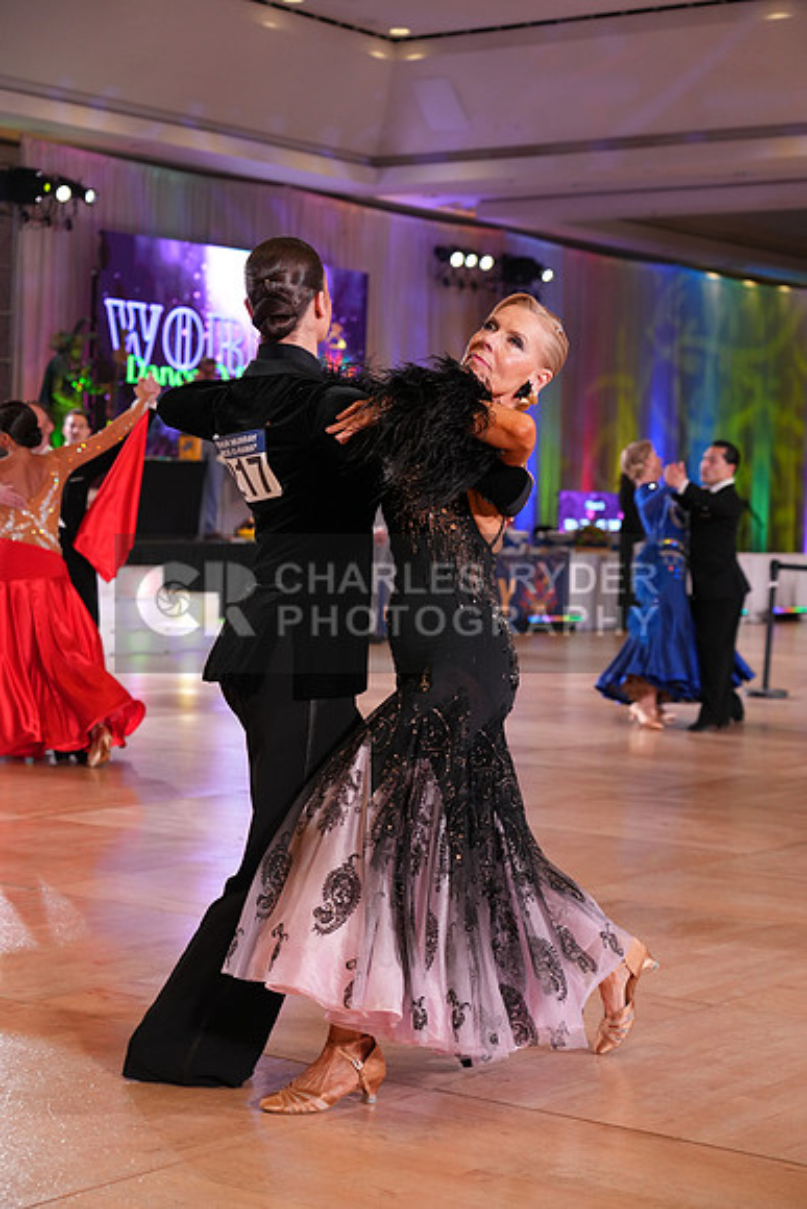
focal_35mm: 66
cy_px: 604
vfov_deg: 30.5
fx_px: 2218
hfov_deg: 20.6
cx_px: 404
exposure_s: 1/400
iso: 2000
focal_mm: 66
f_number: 4
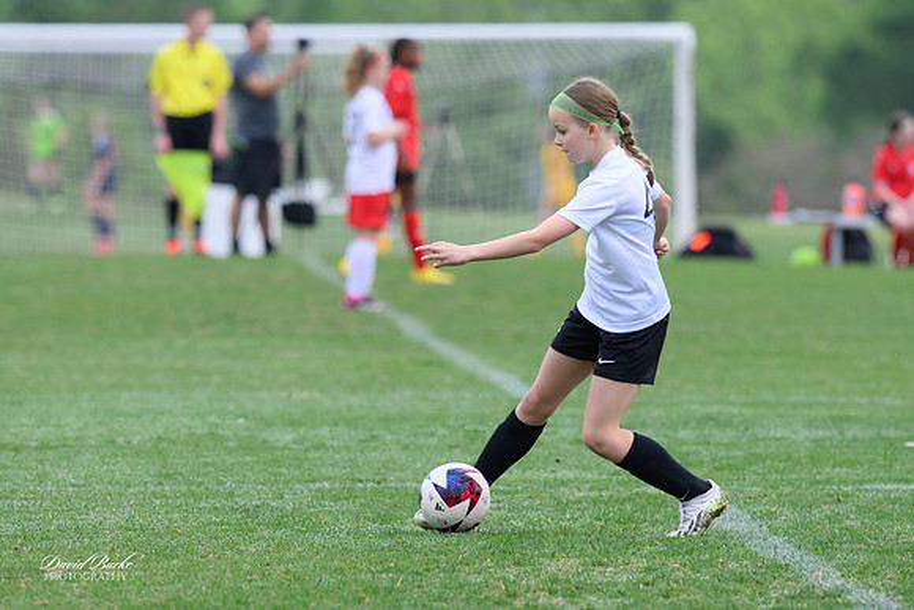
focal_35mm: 608
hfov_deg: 3.4
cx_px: 412
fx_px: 15430
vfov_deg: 2.3
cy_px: 373
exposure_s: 1/1250
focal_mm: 400
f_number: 6
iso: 1600
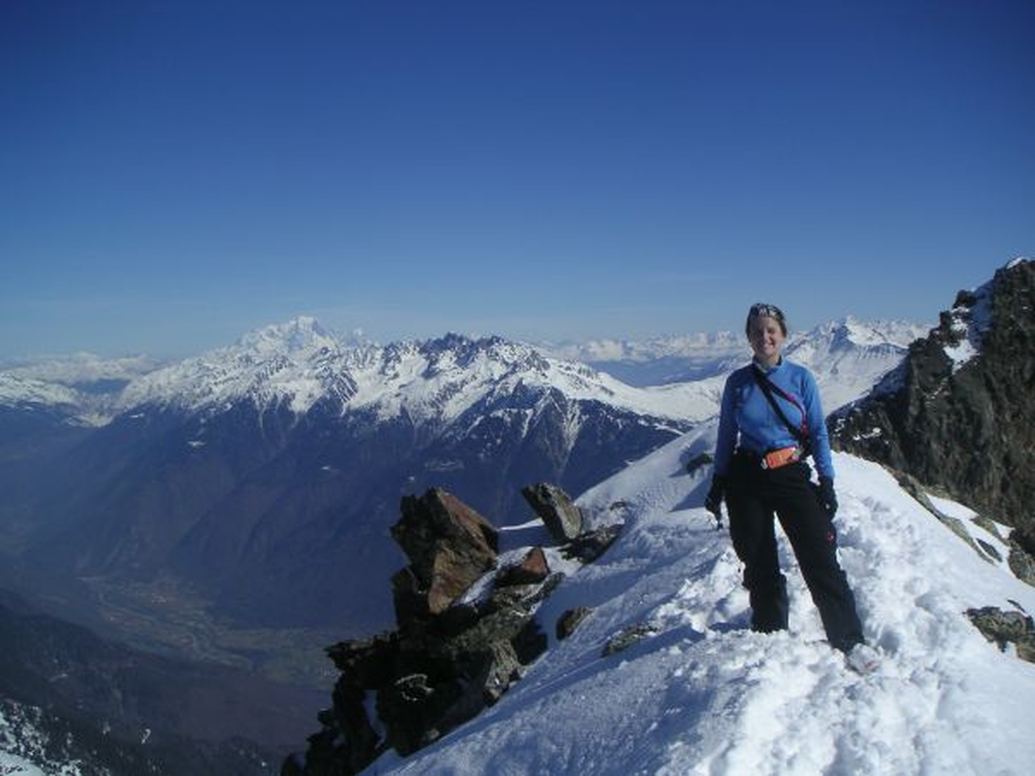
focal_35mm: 38
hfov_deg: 49.0
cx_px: 518
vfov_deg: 37.7
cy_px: 388
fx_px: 1136
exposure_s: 1/350
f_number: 6.7
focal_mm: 6
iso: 50
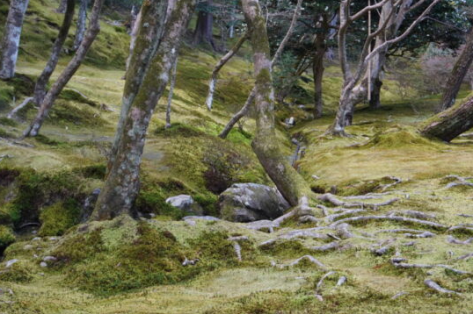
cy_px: 134
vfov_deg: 22.3
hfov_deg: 33.0
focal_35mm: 61
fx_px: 797
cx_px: 219
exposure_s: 1/160
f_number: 4.5
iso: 500
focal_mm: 29
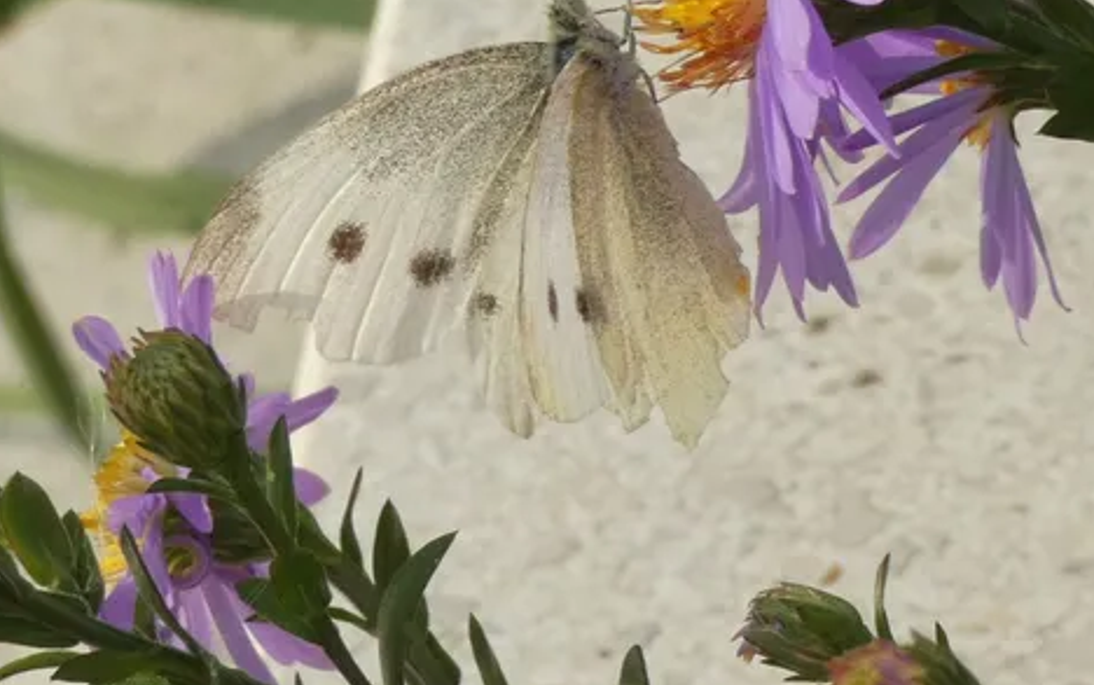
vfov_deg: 5.0
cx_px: 678
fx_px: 7905
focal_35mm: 265
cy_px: 182
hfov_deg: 7.9
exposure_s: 1/125
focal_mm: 32.7
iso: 80
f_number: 5.5
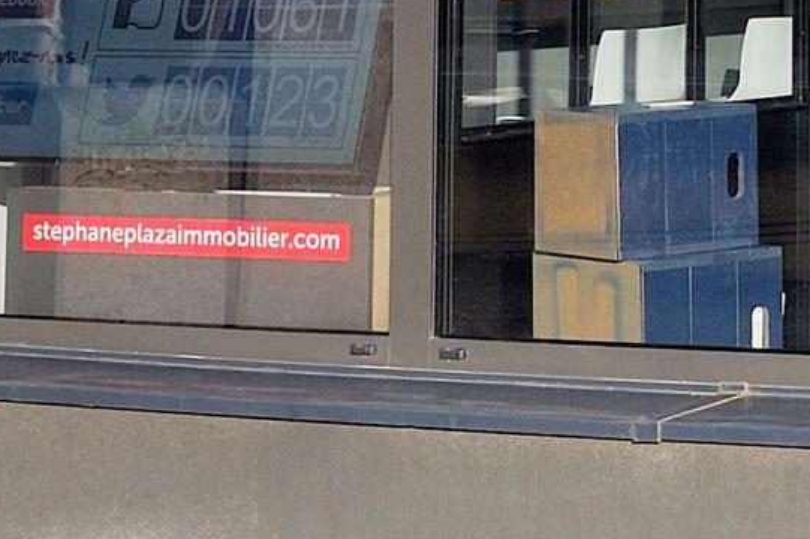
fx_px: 3867
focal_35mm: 172
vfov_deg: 7.5
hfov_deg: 11.2
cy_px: -670
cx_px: 1437
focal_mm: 31
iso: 200
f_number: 10
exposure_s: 1/400
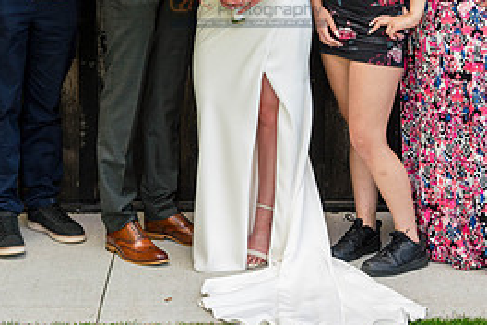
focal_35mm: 119
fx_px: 1610
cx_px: 257
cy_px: -62
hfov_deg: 17.2
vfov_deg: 11.3
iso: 400
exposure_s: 1/400
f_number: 3.5
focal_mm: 44
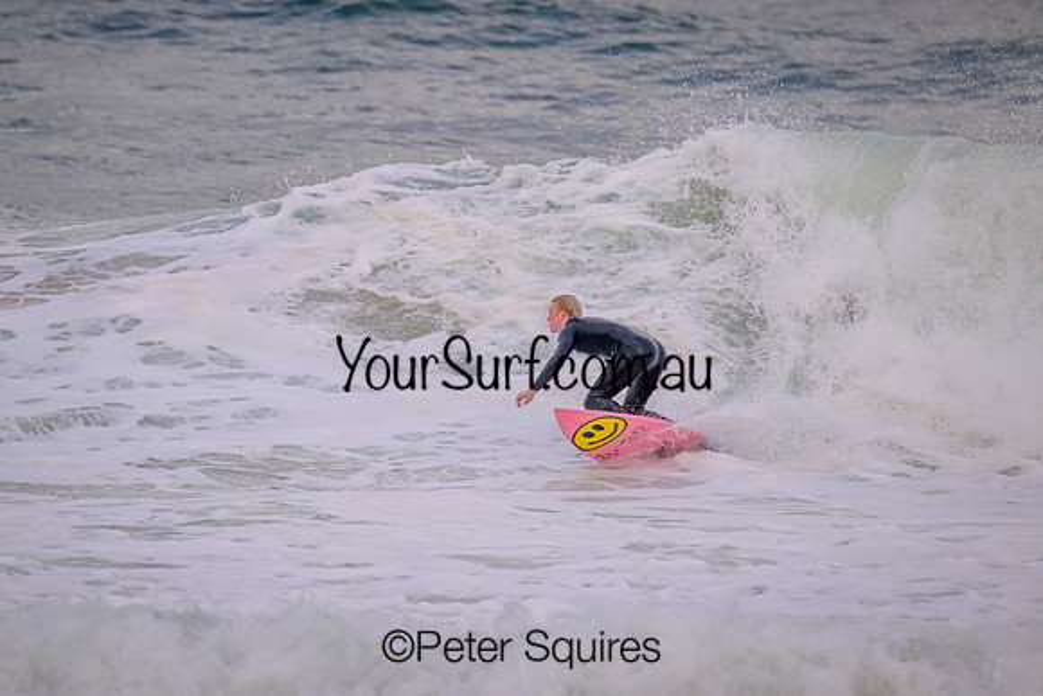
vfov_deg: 1.6
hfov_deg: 2.5
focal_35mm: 835
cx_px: 522
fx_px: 24207
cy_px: 348
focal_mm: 800
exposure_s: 1/2000
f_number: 11
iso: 1600
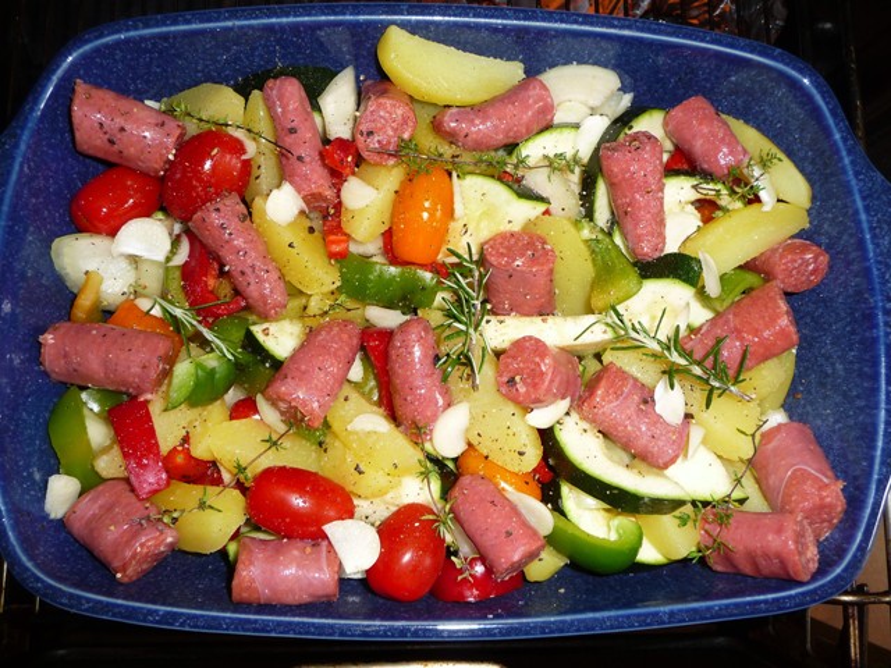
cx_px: 446
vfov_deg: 46.8
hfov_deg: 60.0
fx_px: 772
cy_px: 334
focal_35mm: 30
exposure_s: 1/30
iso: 100
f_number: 3.4
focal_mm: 5
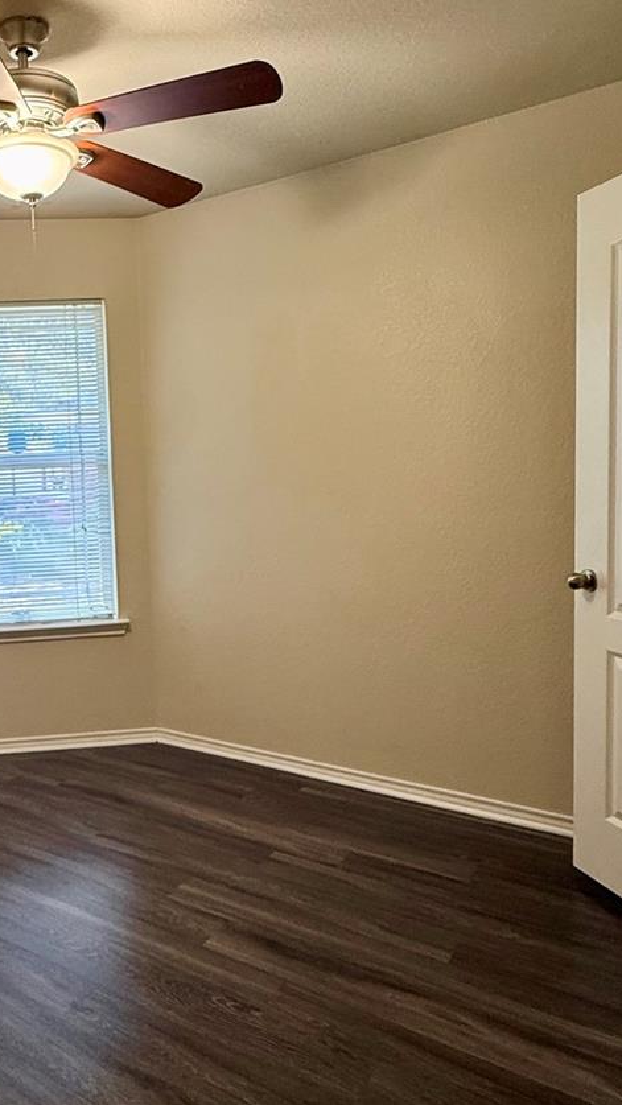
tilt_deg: -4.1
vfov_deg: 67.9
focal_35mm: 28
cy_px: 539
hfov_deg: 39.2
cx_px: 87
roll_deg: +2.1
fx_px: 821
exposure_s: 1/120
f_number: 2.2
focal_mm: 2.22
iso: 160
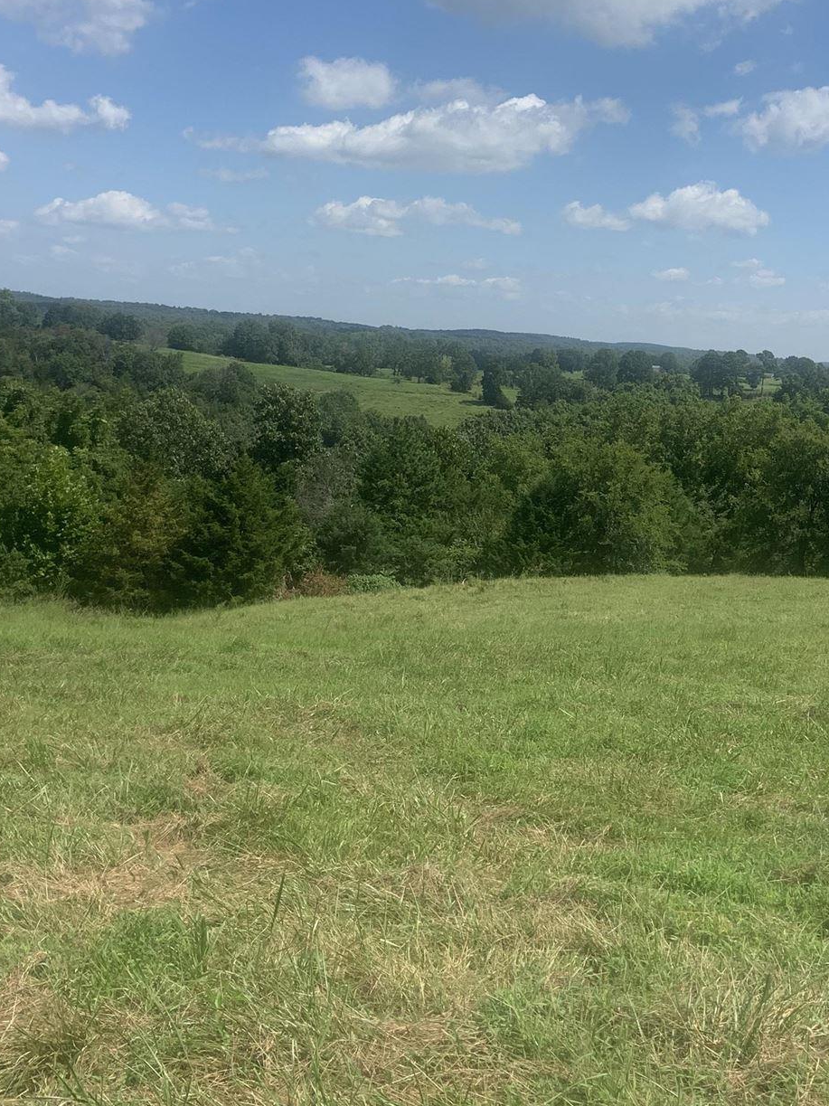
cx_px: 525
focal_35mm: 49
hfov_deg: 29.5
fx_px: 1565
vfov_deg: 38.7
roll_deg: -3.7
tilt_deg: -4.0
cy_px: 440
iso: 25
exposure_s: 1/2755
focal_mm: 4.25
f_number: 1.8
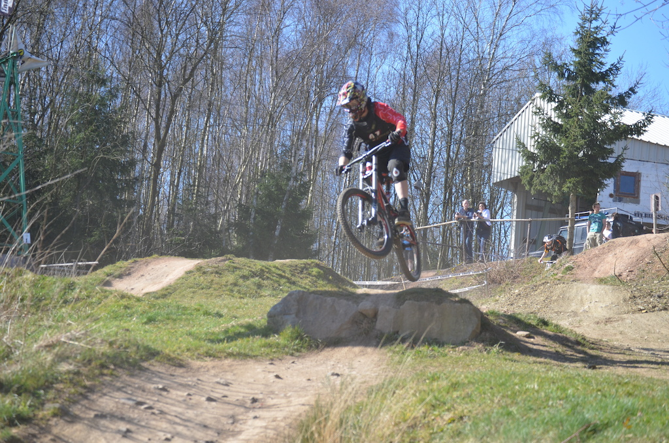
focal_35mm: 112
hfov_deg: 18.2
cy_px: 222
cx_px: 334
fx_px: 2086
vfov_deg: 12.1
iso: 400
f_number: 4.8
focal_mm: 75
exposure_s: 1/1500
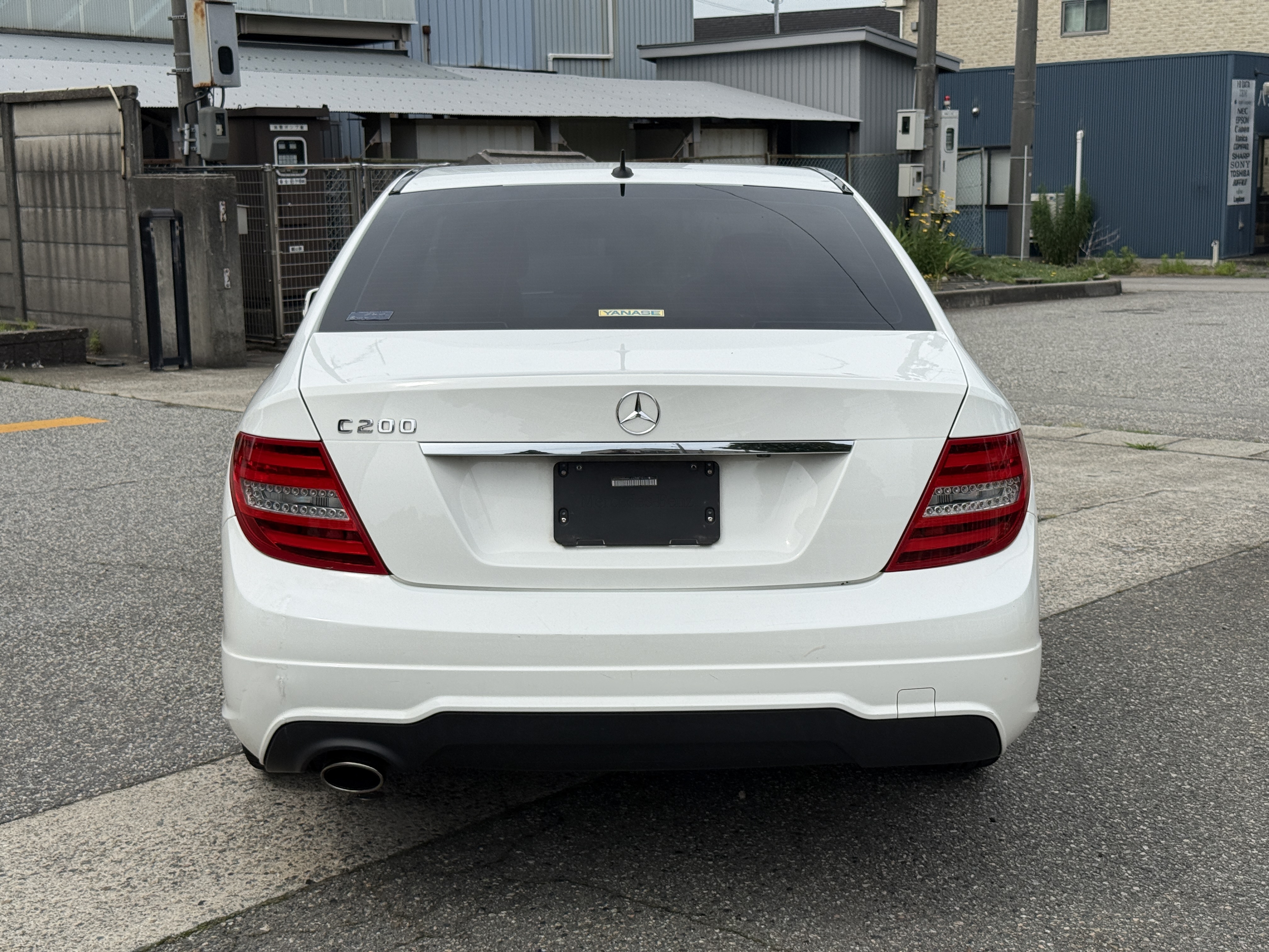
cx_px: 634
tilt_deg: -9.1
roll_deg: +1.1
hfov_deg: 39.7
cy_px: 476
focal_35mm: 48
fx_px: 1760
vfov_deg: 30.3
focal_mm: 6.76
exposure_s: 1/7143
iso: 64
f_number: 1.78
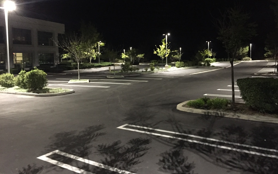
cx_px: 140
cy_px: 71
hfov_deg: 61.2
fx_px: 235
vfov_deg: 40.5
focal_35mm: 31
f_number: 2.2
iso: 800
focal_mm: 4.15
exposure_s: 1/15
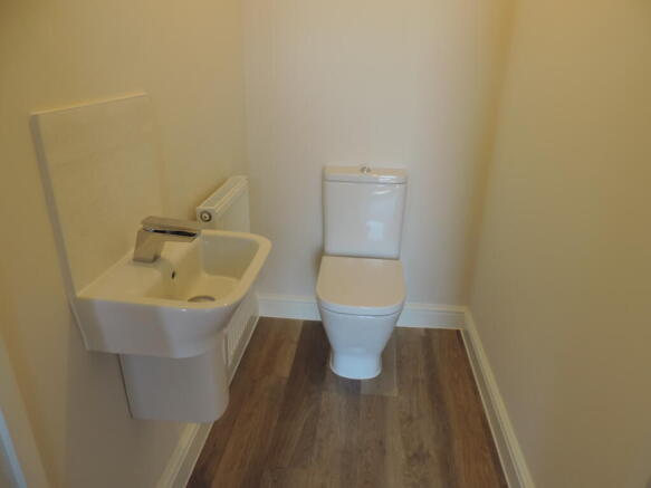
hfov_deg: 71.6
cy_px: 244
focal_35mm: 24
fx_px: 451
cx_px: 326
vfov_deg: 56.8
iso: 125
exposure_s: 1/30
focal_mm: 4.3
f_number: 3
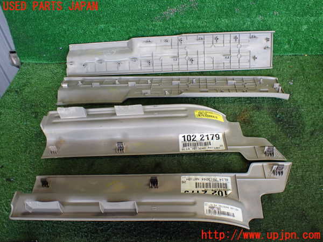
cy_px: 121
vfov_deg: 46.8
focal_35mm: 30
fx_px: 280
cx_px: 162
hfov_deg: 60.0
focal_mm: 5.4
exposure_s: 1/125
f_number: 2.3
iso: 320
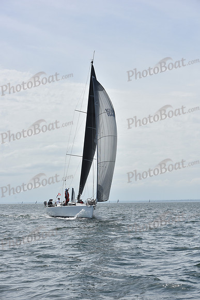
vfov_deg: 28.8
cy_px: 150
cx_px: 100
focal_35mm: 70
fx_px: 583
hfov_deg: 19.5
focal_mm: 70
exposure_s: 1/1250
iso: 200
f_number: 8
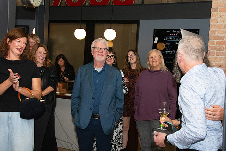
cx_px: 113
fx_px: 330
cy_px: 76
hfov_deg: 37.8
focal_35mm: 52
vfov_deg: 25.8
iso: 5000
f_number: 10
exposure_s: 1/250
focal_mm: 35
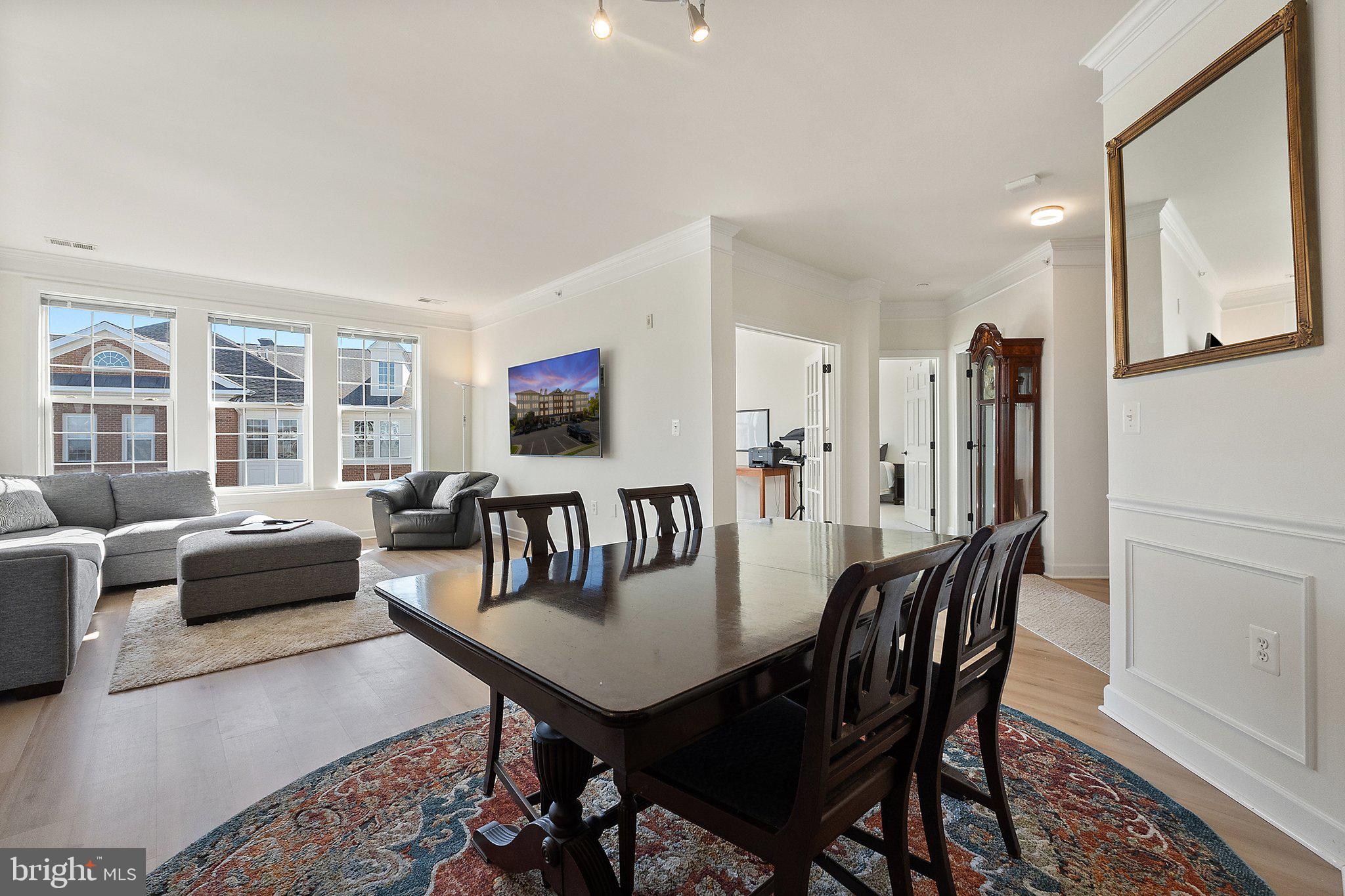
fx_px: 560
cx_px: 672
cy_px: 448
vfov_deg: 77.3
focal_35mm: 15
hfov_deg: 100.4
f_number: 8
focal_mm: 10
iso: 800
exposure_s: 1/40
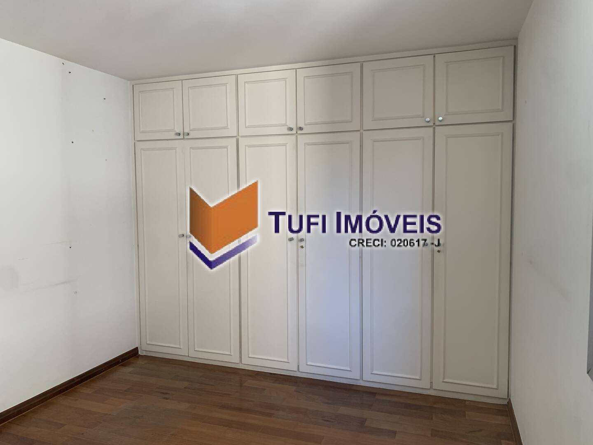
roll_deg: +0.7
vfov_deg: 53.1
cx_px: 296
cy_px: 222
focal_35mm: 26
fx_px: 445
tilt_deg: -2.8
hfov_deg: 67.3
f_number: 1.8
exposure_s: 1/121
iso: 64
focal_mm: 4.25
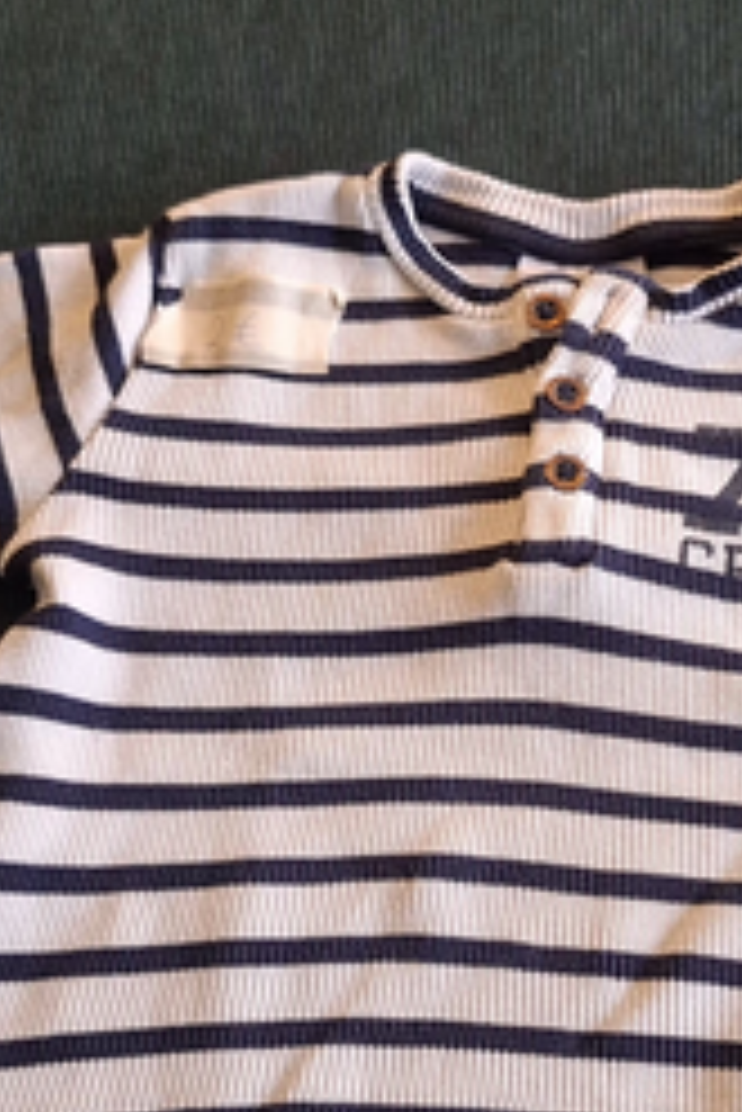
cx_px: 585
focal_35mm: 60
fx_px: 1852
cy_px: 714
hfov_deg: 22.4
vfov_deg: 33.2
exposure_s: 1/100
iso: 250
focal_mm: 5.54
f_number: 1.8
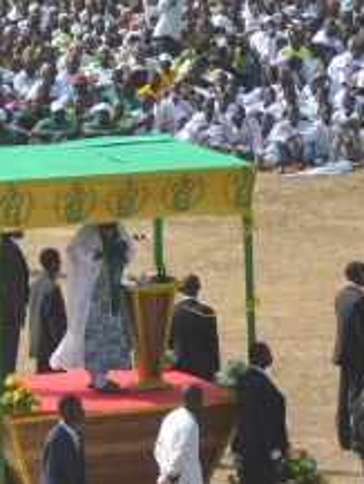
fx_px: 6653
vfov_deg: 4.2
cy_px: 38
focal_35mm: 475
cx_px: 138
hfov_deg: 3.1
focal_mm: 70
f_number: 7.1
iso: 200
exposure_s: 1/800
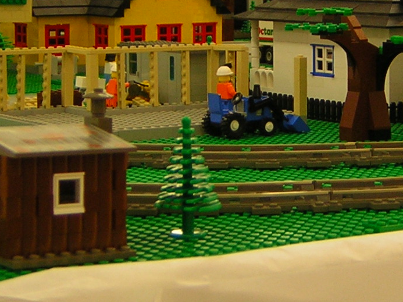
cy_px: 57
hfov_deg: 14.6
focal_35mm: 134
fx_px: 1559
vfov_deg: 11.0
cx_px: 336
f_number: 3.3
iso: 50
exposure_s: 1/4.8
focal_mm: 7.6
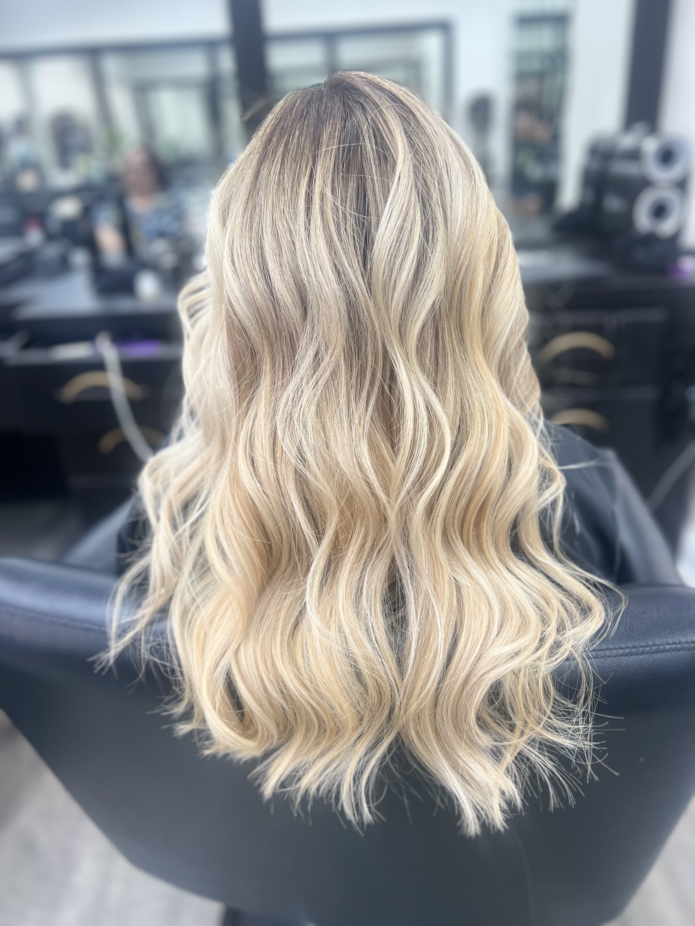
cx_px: 348
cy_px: 463
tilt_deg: -22.9
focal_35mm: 26
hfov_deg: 53.1
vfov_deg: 67.3
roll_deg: +4.4
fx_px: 696
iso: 64
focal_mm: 5.7
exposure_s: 1/120
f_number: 1.5
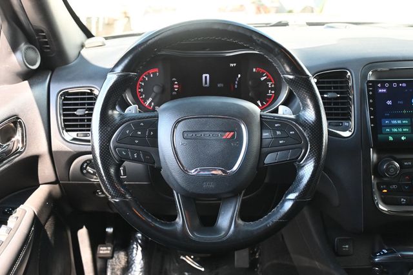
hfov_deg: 49.6
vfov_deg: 34.2
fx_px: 447
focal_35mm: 39
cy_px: 138
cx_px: 206
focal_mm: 26
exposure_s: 1/125
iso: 1400
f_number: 4.5
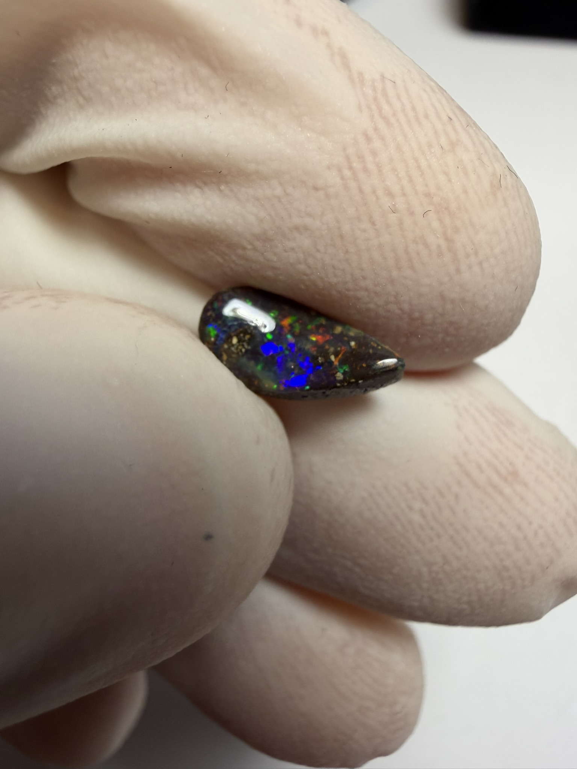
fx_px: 578
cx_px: 288
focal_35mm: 26
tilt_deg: -66.4
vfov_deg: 67.3
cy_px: 384
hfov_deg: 53.1
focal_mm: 2.22
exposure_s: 1/100
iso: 64
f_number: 2.2
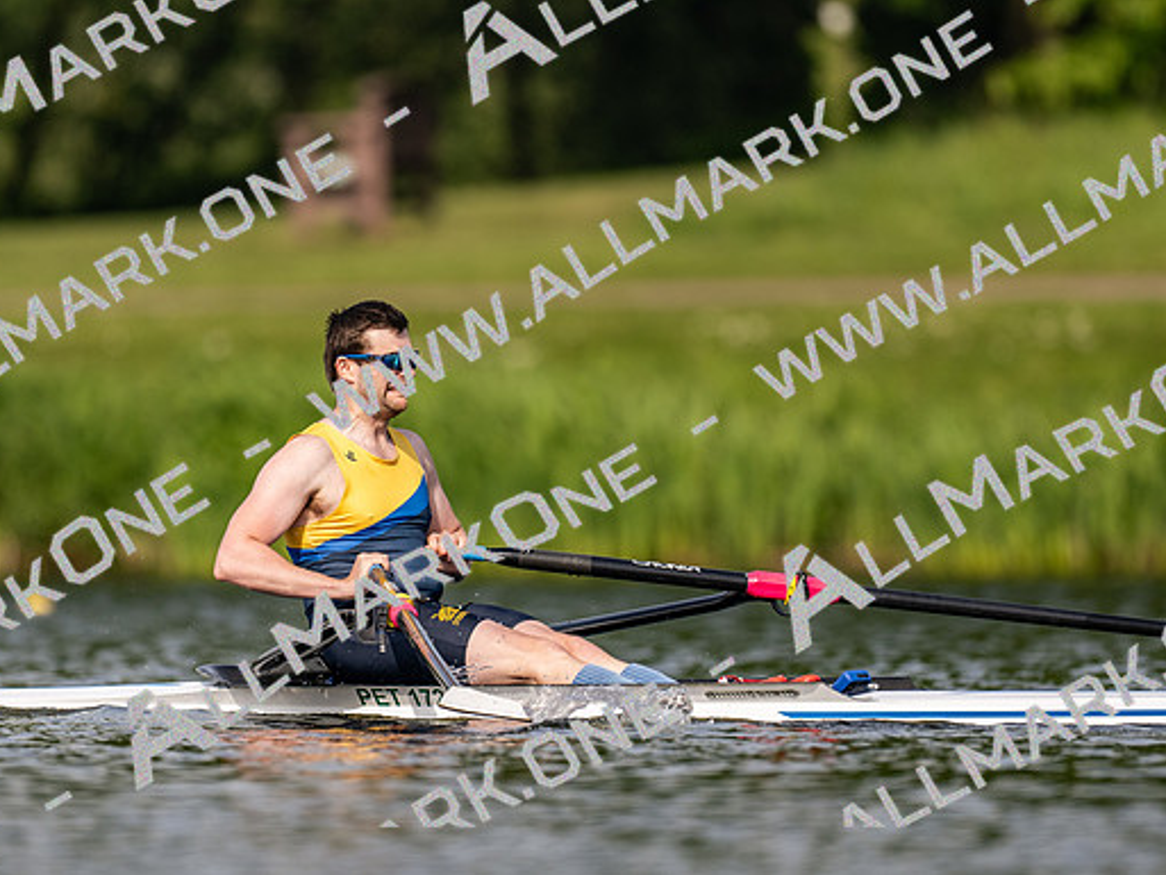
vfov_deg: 1.5
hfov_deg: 2.0
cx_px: 589
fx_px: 32984
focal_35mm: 979
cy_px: 438
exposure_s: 1/2500
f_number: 4
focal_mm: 600
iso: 250
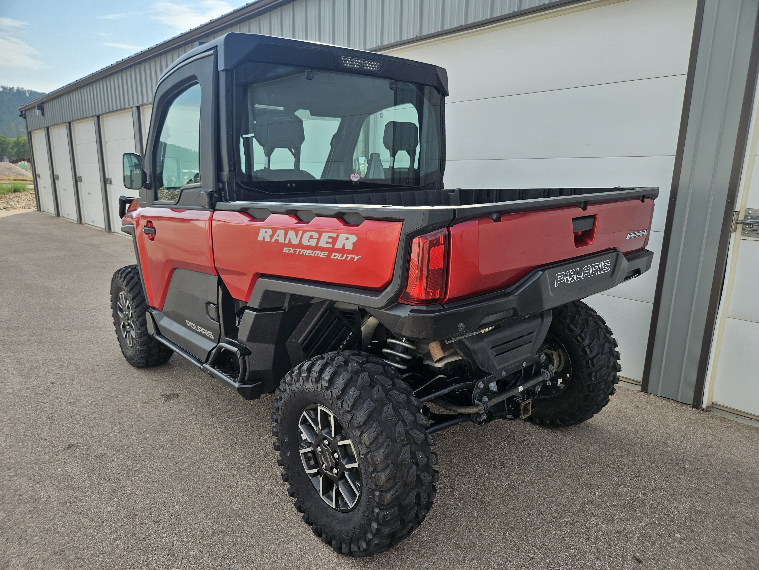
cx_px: 380
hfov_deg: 73.9
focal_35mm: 23
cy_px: 285
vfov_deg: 58.9
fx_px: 504
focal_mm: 5.4
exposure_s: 1/1120
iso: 25
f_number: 1.8
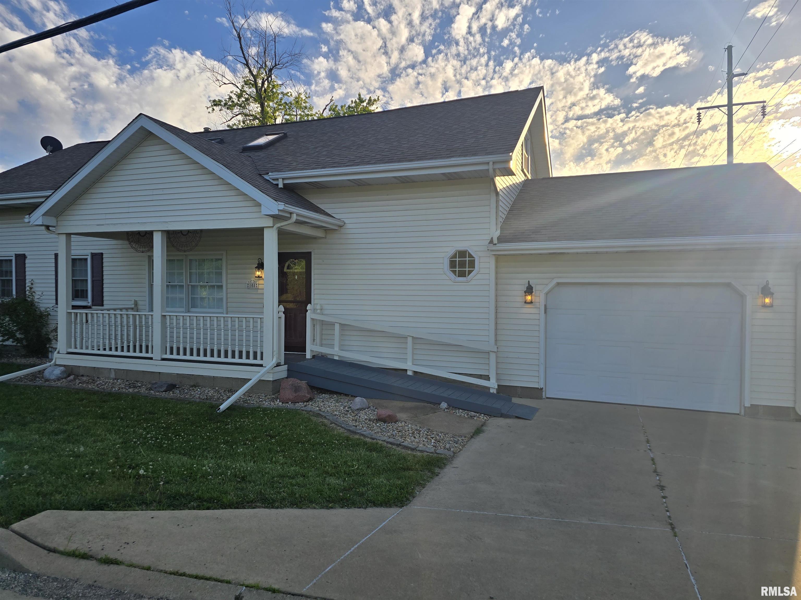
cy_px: 300
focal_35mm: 23
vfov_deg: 58.9
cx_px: 400
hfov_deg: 73.9
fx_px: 532
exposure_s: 1/1005
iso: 12
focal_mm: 6.3
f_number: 1.7
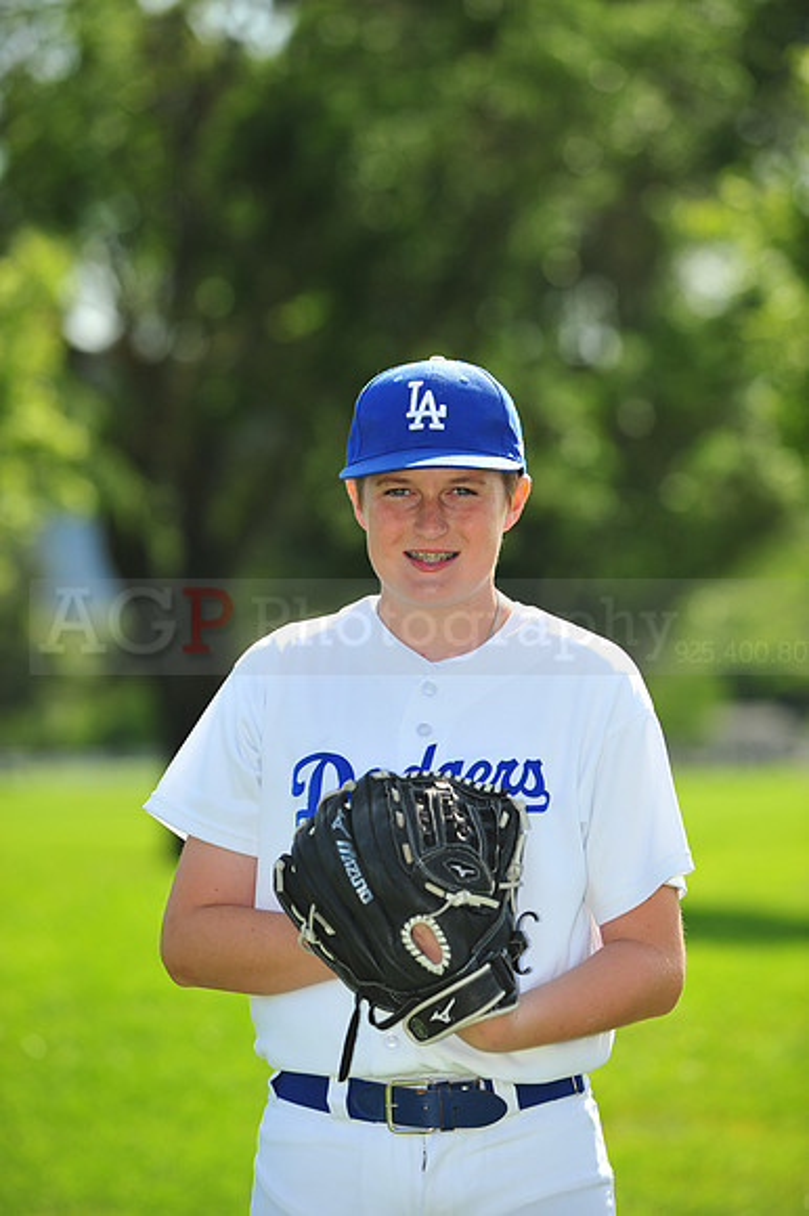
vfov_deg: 12.5
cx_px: 404
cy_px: 608
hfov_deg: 8.3
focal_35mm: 165
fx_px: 5568
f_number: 4.5
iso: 320
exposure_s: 1/1600
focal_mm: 165
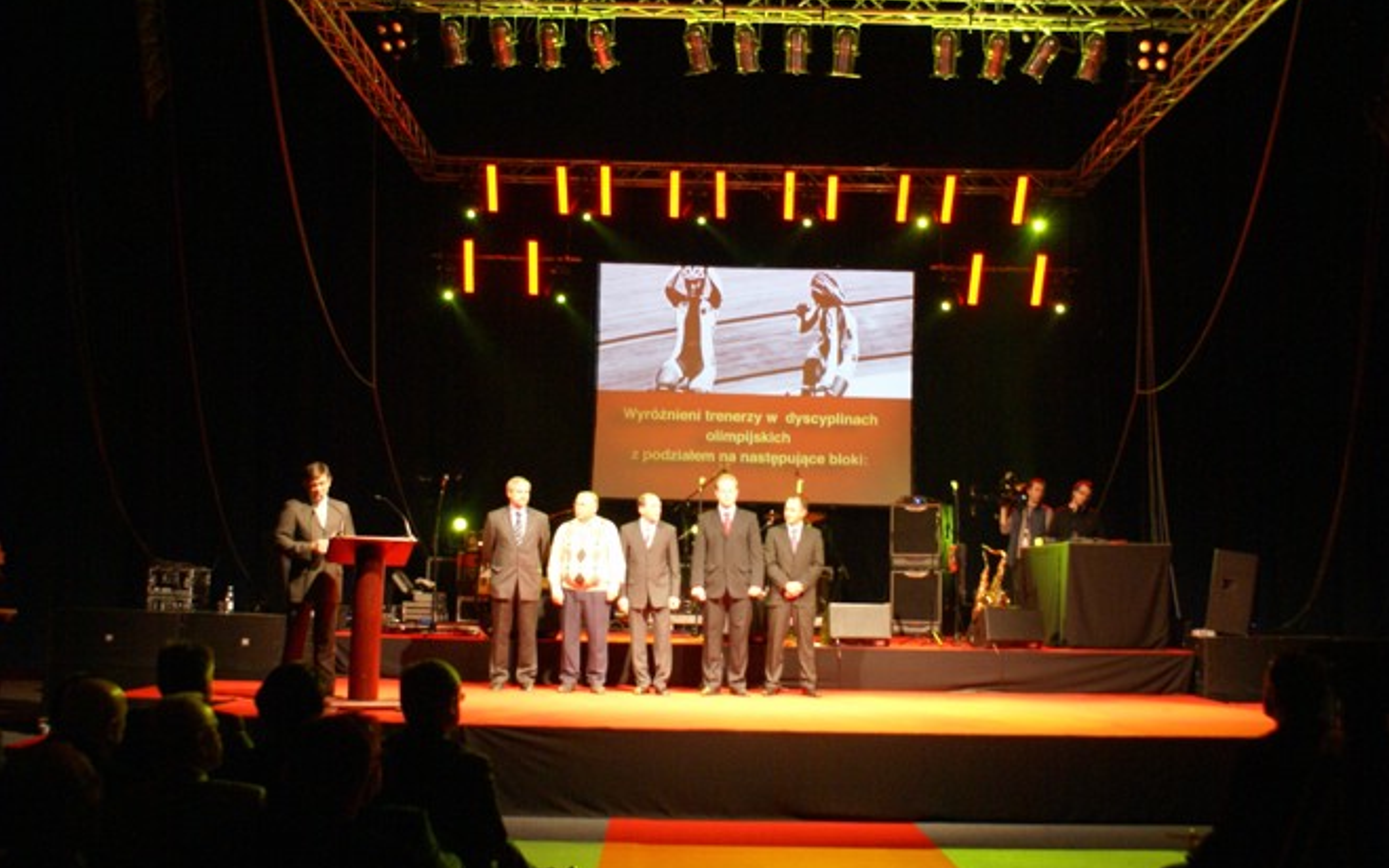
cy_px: 398
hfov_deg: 50.4
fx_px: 1476
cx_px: 736
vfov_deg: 32.8
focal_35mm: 39
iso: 800
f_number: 4.5
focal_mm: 24
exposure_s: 1/20
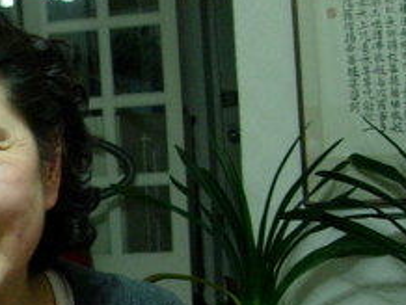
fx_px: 1562
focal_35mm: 133
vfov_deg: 11.0
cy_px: 328
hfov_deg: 13.8
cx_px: -218
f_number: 2.8
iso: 200
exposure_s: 1/10.3
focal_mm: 7.8
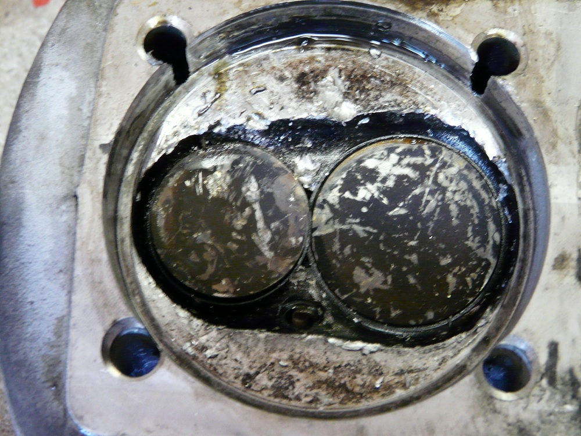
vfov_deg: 25.2
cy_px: 218
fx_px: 973
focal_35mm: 58
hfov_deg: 33.2
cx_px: 290
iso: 400
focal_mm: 9.5
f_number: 3.2
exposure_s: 1/10
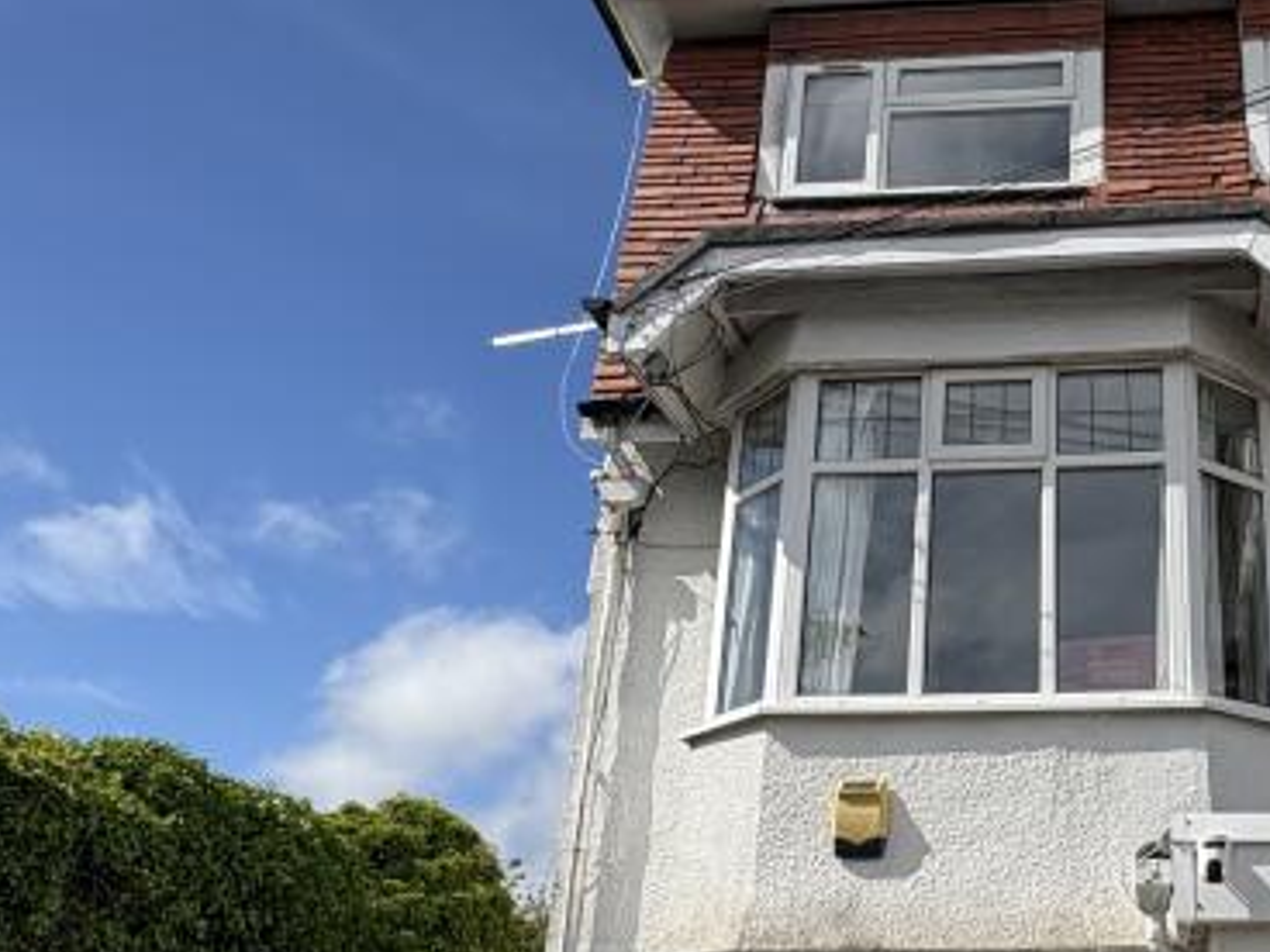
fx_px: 1431
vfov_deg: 36.7
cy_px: 548
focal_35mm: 39
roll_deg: -0.4
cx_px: 1032
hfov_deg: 45.2
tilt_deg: +21.3
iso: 40
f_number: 2.2
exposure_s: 1/2874
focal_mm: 2.22
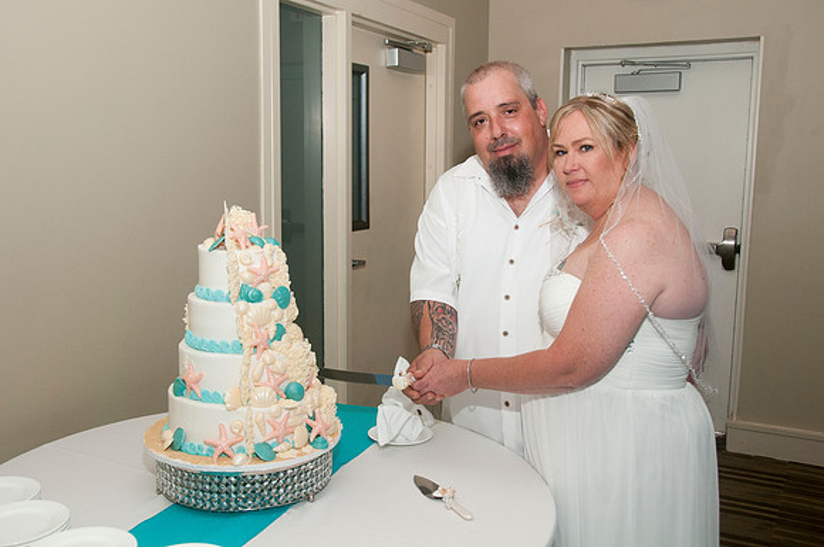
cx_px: 412
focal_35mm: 36
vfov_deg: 36.8
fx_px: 823
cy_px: 274
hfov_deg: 53.2
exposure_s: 1/250
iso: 400
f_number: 5.6
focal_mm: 24
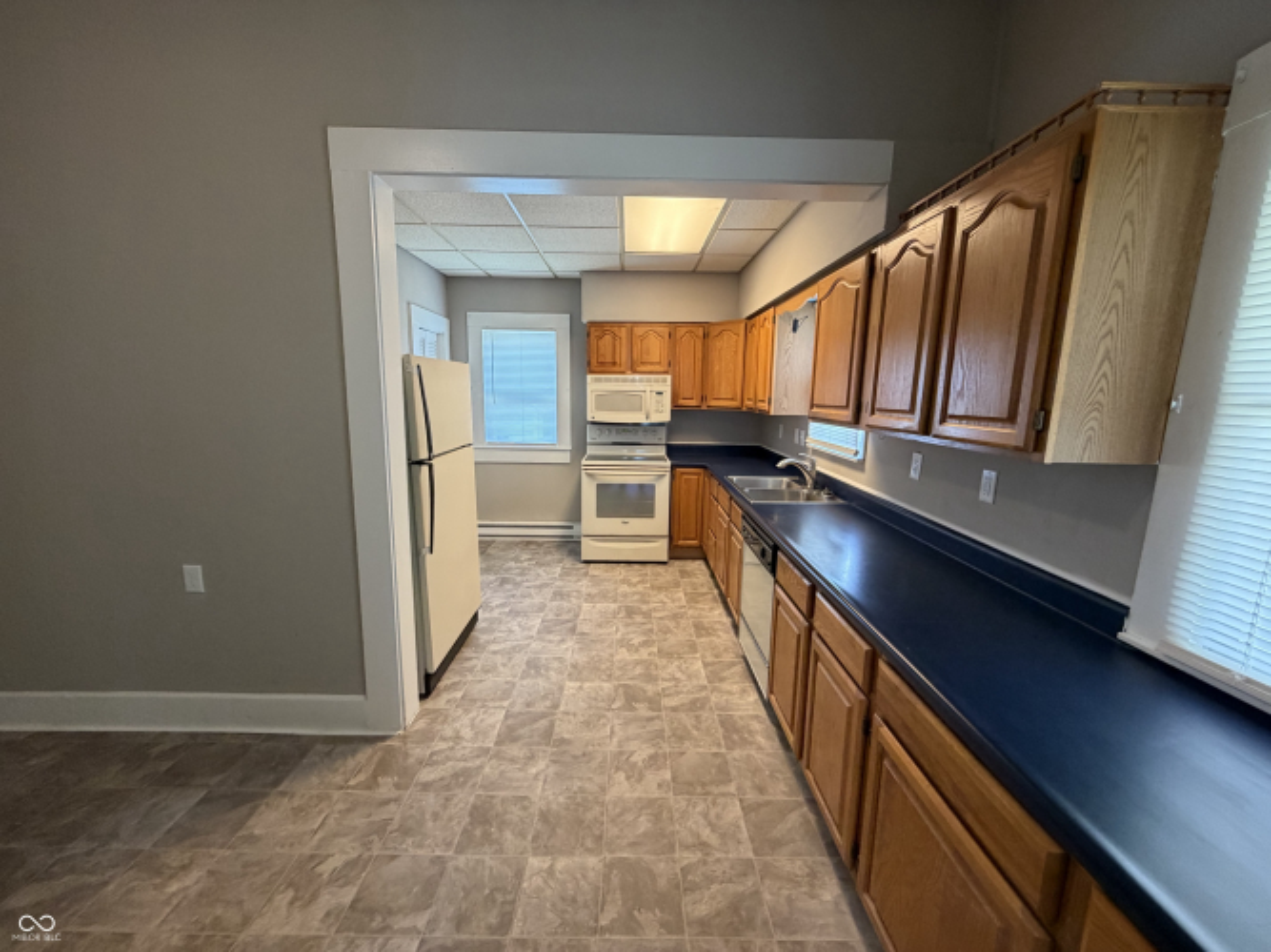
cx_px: 636
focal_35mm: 14
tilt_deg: -9.1
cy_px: 476
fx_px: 514
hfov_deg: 102.1
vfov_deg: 85.7
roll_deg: -0.9
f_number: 2.2
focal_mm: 2.22
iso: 320
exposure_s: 1/60
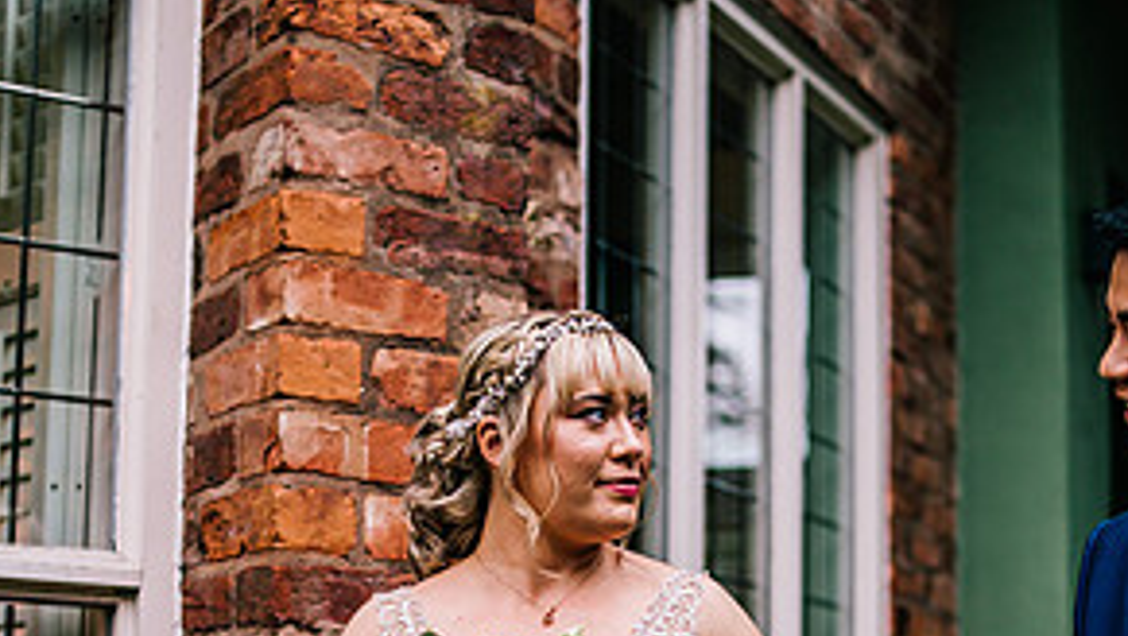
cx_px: 605
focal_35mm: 73
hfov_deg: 28.9
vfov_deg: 16.2
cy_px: 653
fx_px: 2184
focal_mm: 35
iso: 125
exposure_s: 1/250
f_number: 1.4
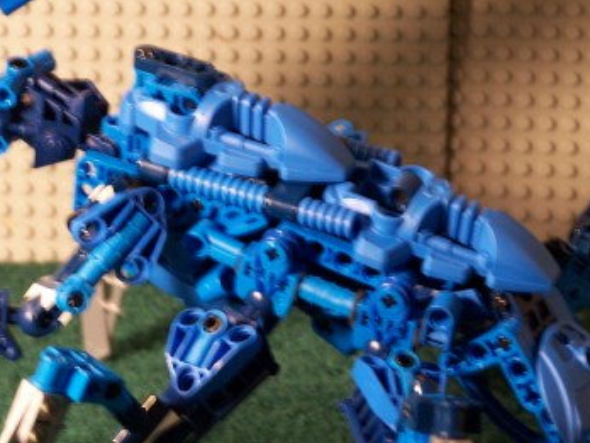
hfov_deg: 13.4
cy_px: 217
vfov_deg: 10.1
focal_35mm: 147
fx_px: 2505
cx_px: 287
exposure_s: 1/10
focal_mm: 21.2
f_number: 3.2
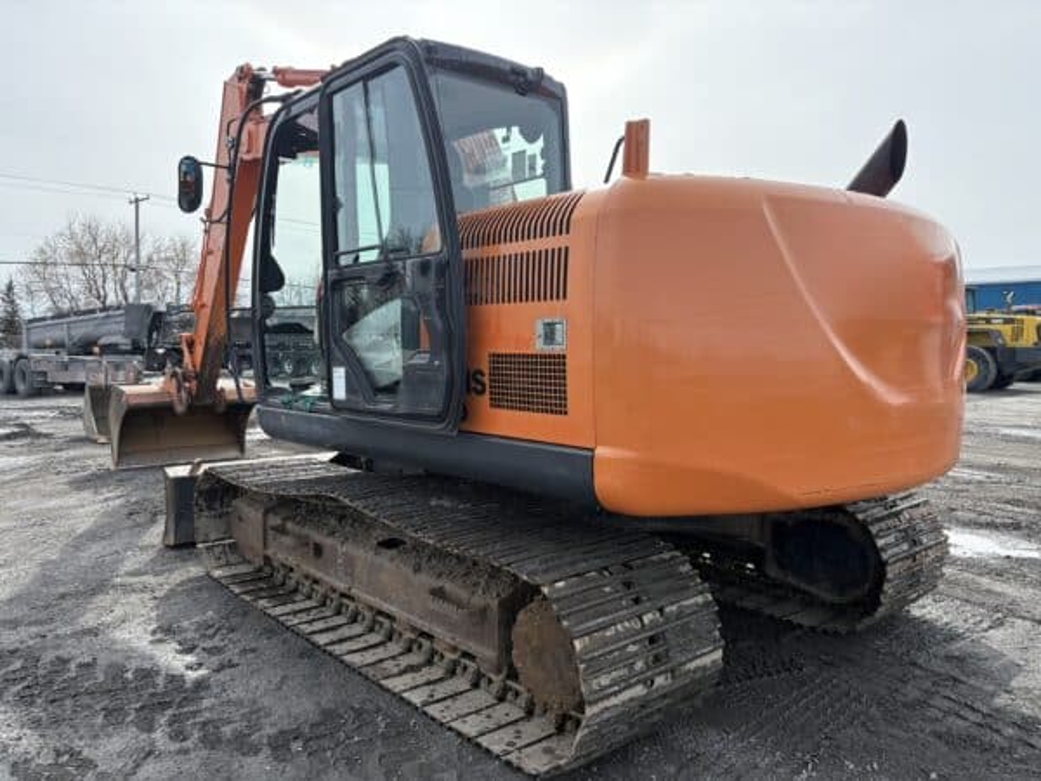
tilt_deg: -4.8
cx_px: 520
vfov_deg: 53.1
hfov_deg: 67.3
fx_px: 782
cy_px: 390
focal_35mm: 26
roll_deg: +1.4
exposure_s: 1/3831
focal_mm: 5.96
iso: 64
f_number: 1.6
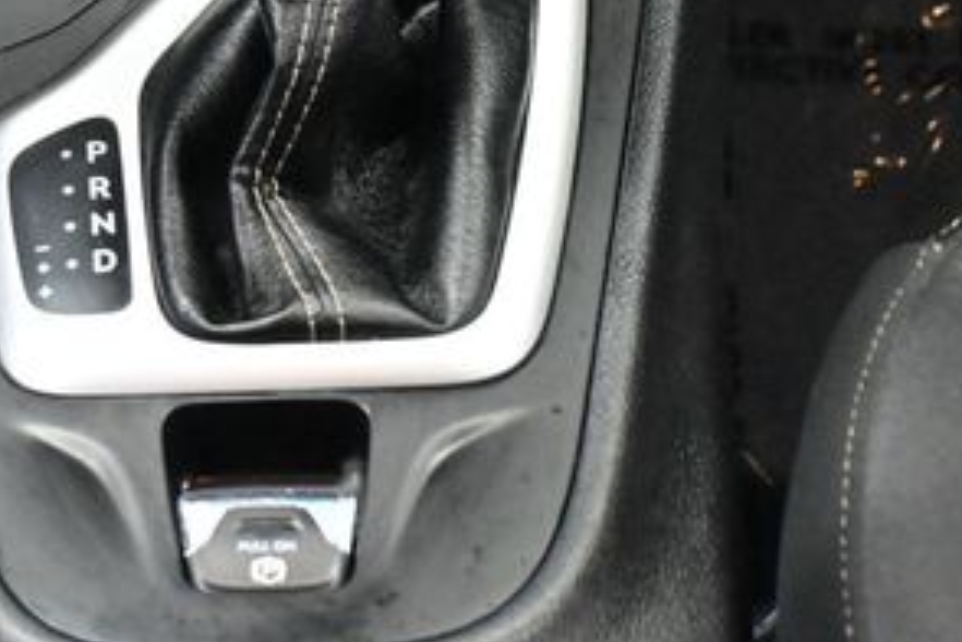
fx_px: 2966
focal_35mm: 111
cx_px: 278
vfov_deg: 12.2
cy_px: 7
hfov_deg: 18.3
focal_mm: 34
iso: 12800
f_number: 5
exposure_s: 1/50
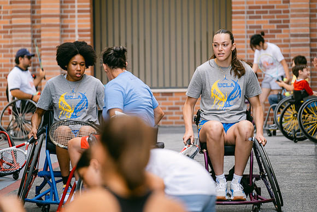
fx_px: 1110
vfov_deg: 10.9
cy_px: 106
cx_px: 158
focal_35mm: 126
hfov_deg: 16.3
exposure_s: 1/125
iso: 160
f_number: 2.8
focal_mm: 83.8
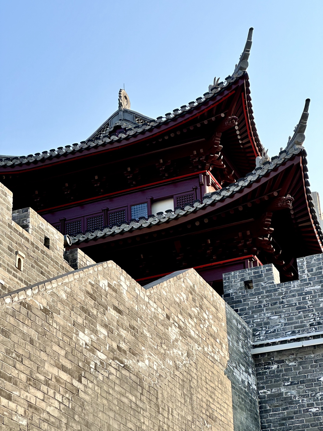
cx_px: 162
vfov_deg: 25.3
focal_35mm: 77
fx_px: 958
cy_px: 216
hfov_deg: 19.1
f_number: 2.8
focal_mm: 9
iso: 32
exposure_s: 1/467
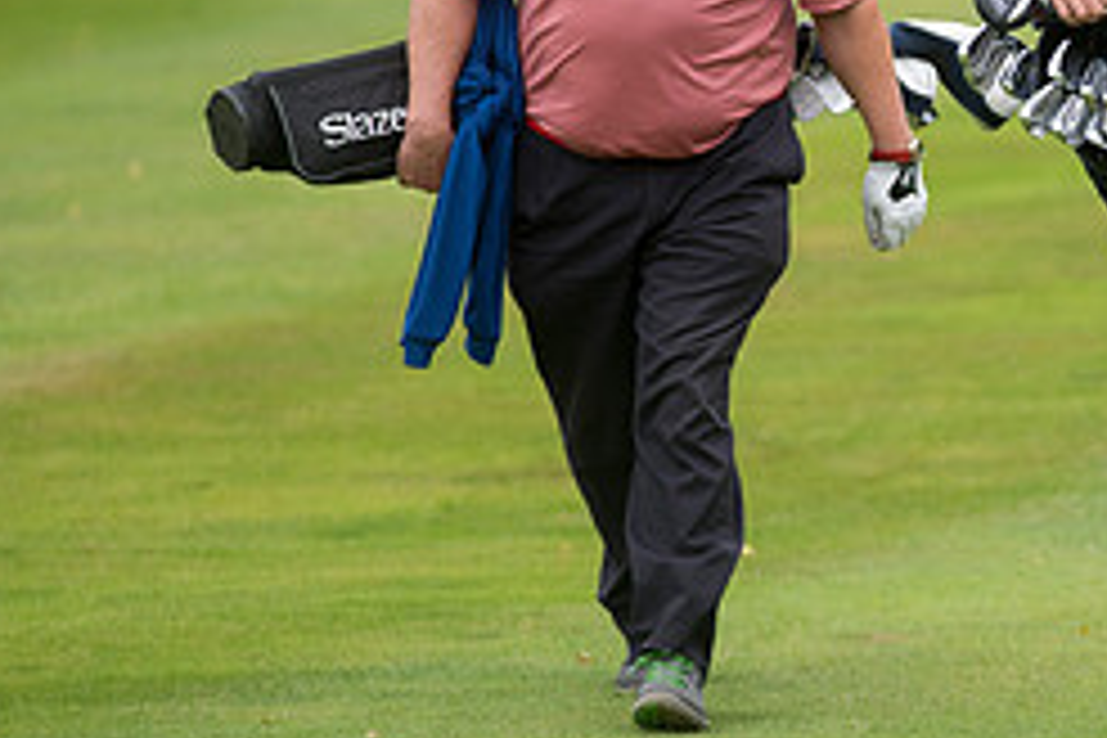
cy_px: 160
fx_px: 21739
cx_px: 1026
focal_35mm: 707
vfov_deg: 1.9
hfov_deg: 2.9
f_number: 4
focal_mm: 300
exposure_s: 1/2500
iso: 800
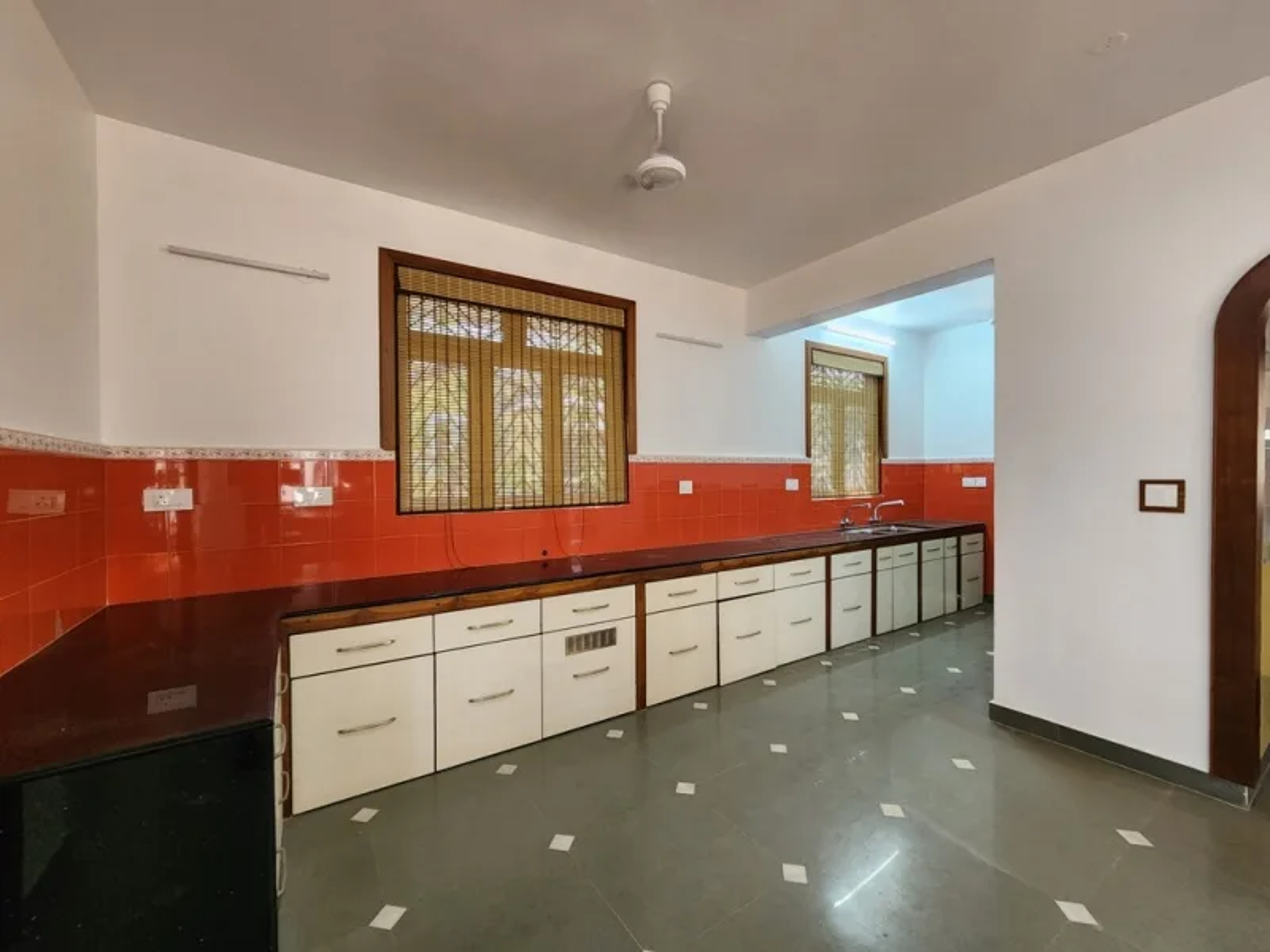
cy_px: 476
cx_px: 635
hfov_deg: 106.2
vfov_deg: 89.9
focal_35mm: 13
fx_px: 477
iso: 400
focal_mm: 2.2
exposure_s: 1/50
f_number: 2.2
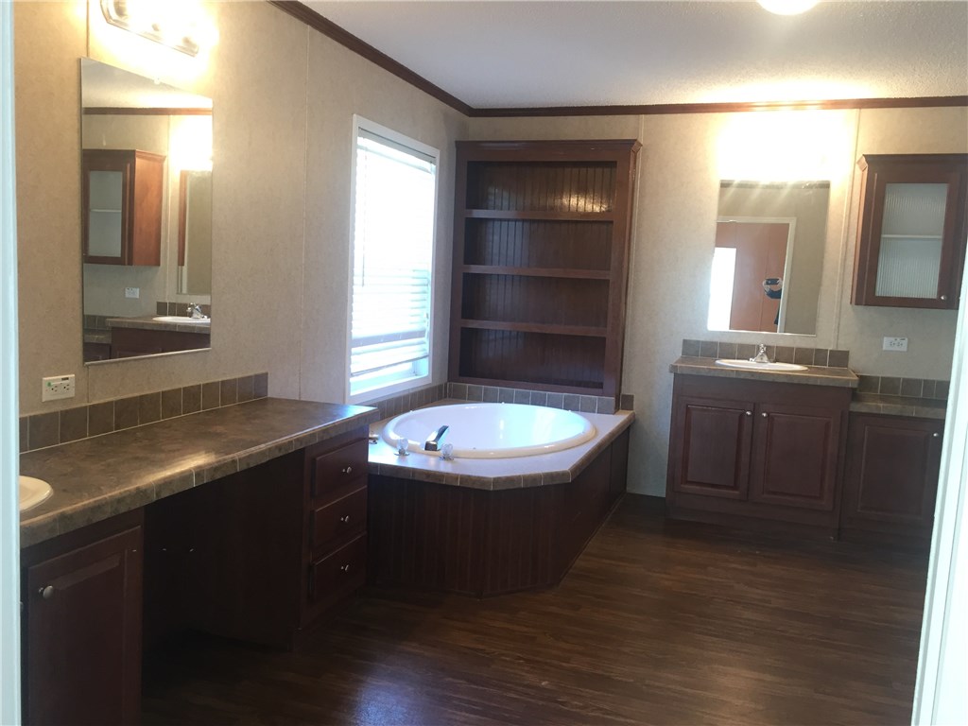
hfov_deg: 61.7
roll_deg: -2.8
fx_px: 811
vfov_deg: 48.2
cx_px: 484
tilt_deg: -6.6
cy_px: 363
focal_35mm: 29
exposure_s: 1/30
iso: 100
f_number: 2.2
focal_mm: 4.15
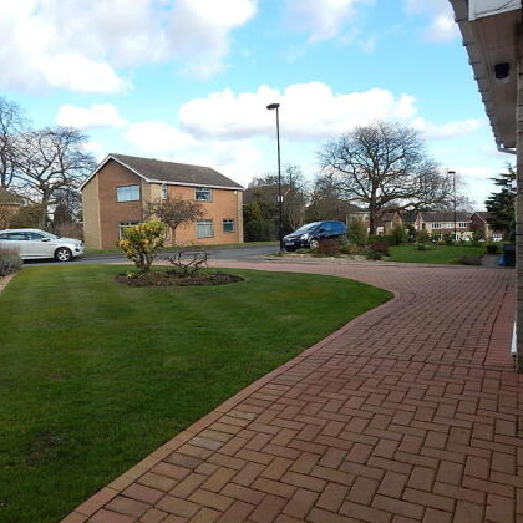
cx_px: 211
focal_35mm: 27
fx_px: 462
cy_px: 256
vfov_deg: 59.1
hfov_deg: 58.6
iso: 125
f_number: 3
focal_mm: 4
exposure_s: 1/640
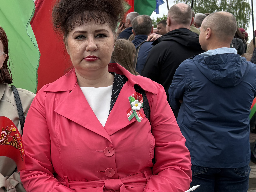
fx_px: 444
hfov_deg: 29.6
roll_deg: +0.8
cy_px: 82
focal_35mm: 60
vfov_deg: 24.4
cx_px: -11
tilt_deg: -2.2
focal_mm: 5.96
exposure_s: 1/1239
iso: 64
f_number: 1.6
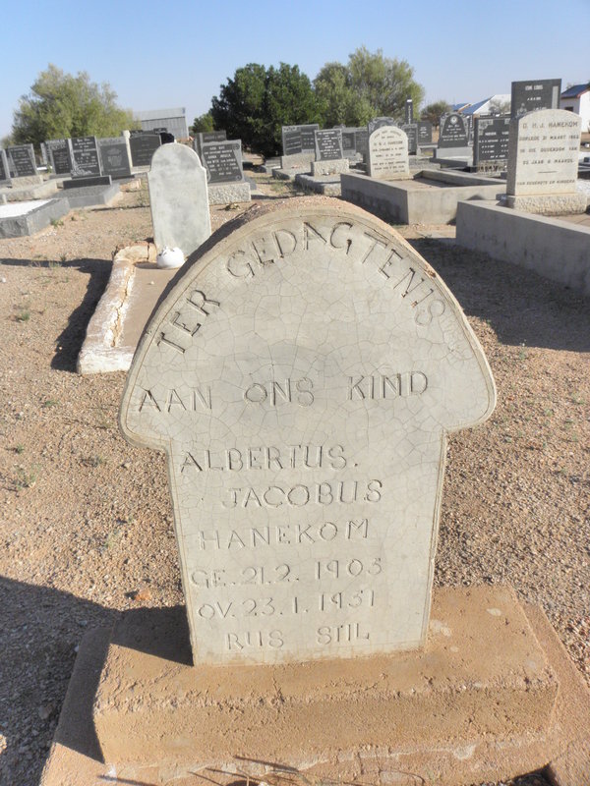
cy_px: 393
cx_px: 295
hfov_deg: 53.1
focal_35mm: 26
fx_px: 591
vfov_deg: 67.3
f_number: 6.3
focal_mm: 4.6
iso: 200
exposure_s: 1/800
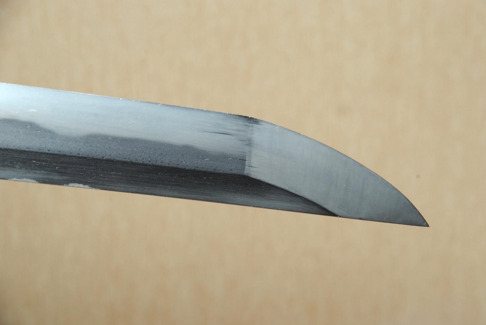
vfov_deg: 6.8
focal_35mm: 202
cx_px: 243
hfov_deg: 10.1
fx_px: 2737
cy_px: 162
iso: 200
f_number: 11
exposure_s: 1/2
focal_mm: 135
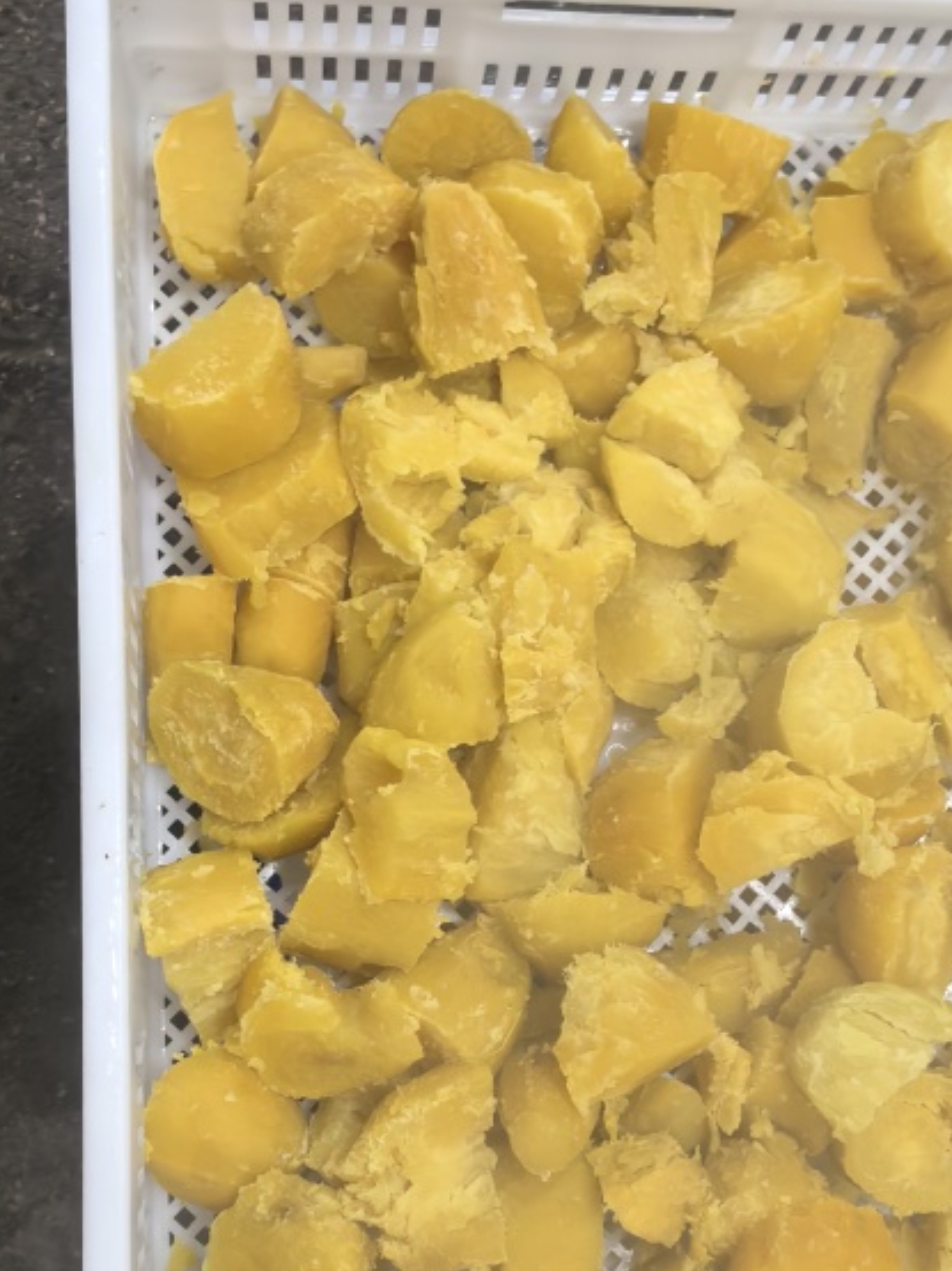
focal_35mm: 52
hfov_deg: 27.8
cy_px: 680
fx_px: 1908
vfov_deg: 36.8
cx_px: 668
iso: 500
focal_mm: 5.75
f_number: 2
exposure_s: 1/100
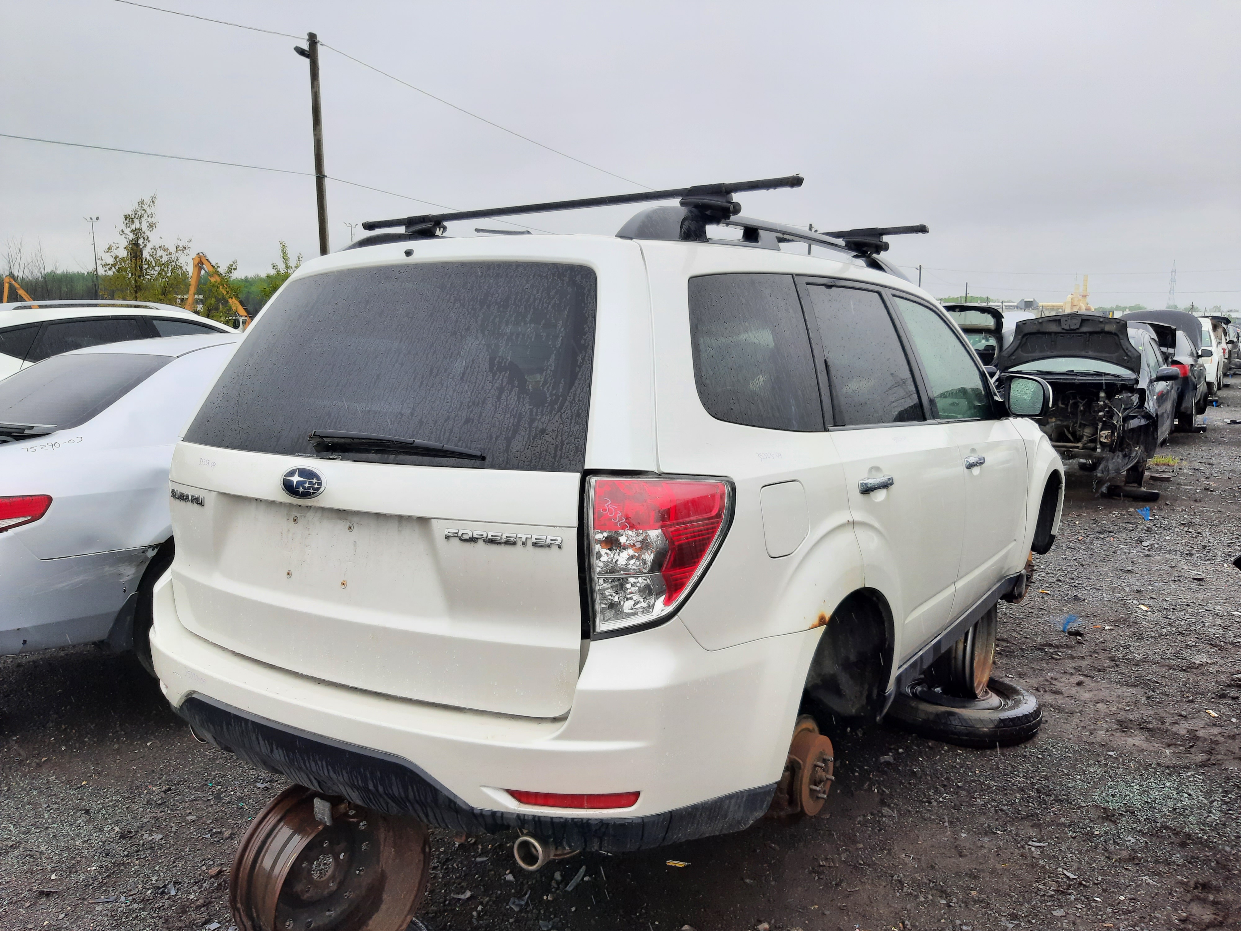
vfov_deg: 53.1
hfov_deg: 67.3
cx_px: 620
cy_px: 466
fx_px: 932
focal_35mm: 26
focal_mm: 3.92
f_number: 1.7
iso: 40
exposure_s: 1/742
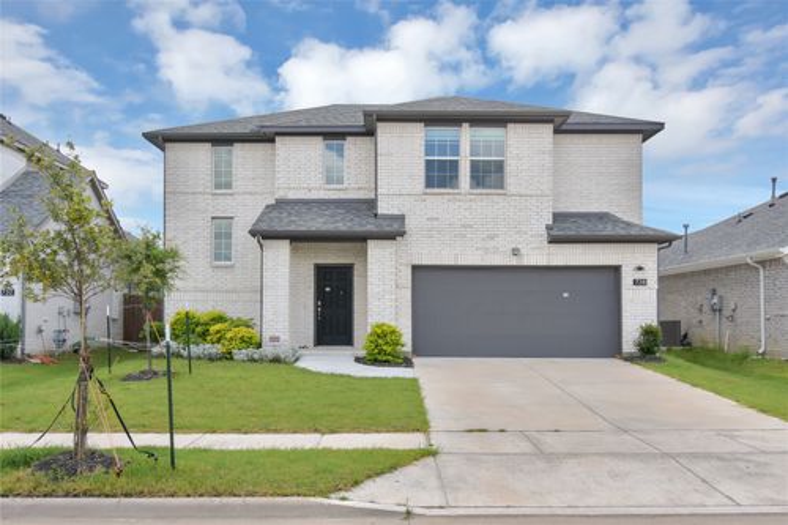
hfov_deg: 61.9
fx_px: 656
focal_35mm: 30
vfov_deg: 43.6
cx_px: 394
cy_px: 262
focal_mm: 20
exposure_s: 1/400
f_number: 10
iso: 400
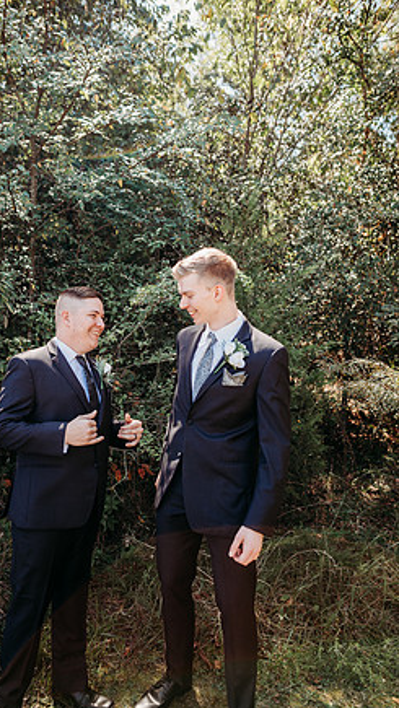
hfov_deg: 44.2
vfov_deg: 71.9
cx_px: 156
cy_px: 355
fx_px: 489
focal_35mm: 26
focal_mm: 24
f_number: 2.8
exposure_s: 1/400
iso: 125
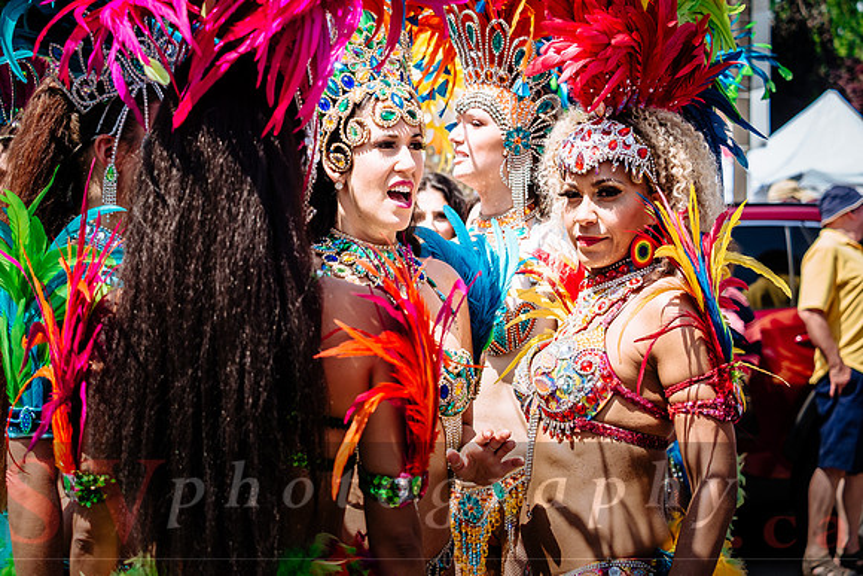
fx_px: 1995
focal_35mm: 83
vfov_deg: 16.4
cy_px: 266
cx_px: 432
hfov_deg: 24.4
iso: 200
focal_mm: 40
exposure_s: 1/1250
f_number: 2.8
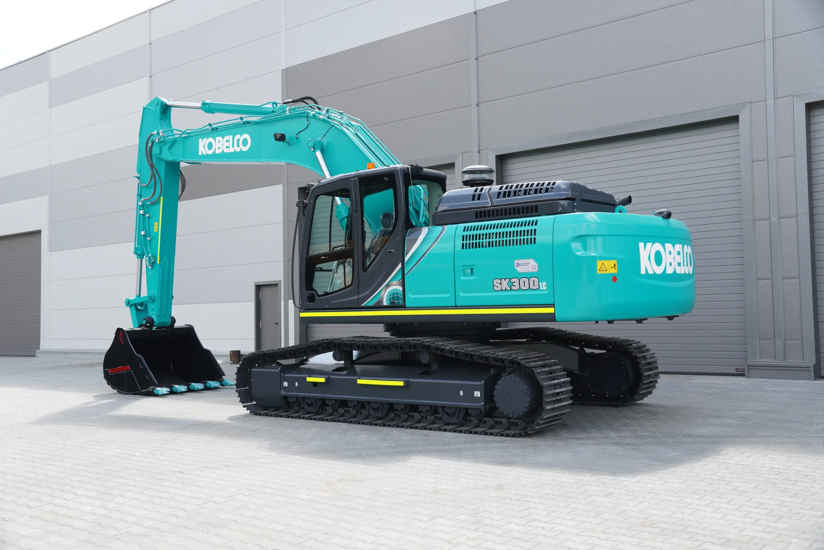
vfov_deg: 36.9
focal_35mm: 36
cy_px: 275
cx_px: 412
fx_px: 824
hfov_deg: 53.1
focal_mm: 24
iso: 100
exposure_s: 1/100
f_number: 3.5
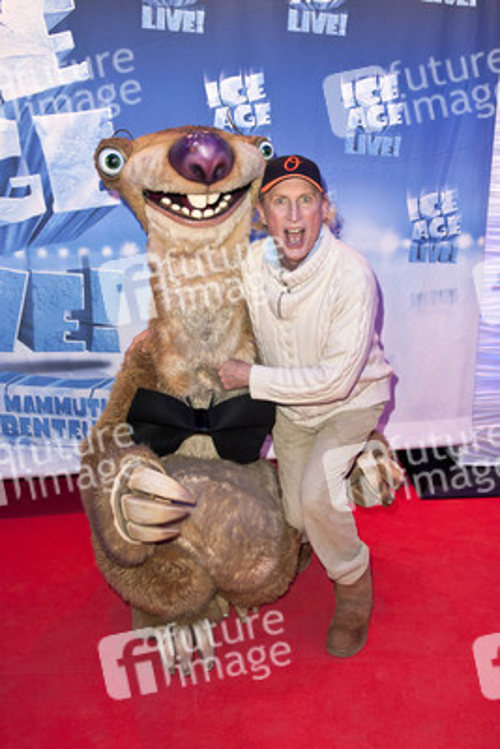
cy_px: 374
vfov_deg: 60.3
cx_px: 250
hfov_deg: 42.4
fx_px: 645
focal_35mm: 31
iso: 800
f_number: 5.6
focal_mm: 31
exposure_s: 1/200
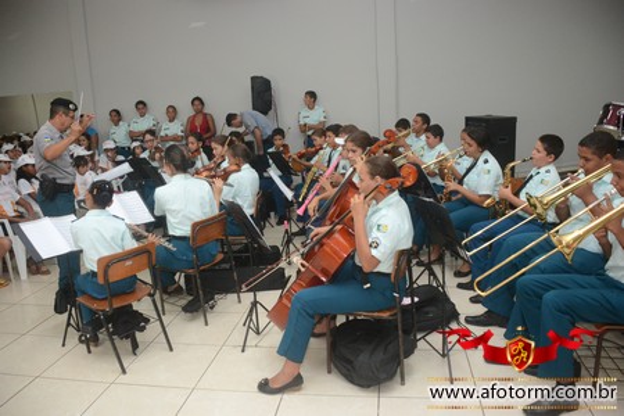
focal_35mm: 30
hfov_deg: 61.9
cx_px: 312
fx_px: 520
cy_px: 208
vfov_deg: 43.6
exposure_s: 1/160
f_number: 3.5
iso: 1600
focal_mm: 20
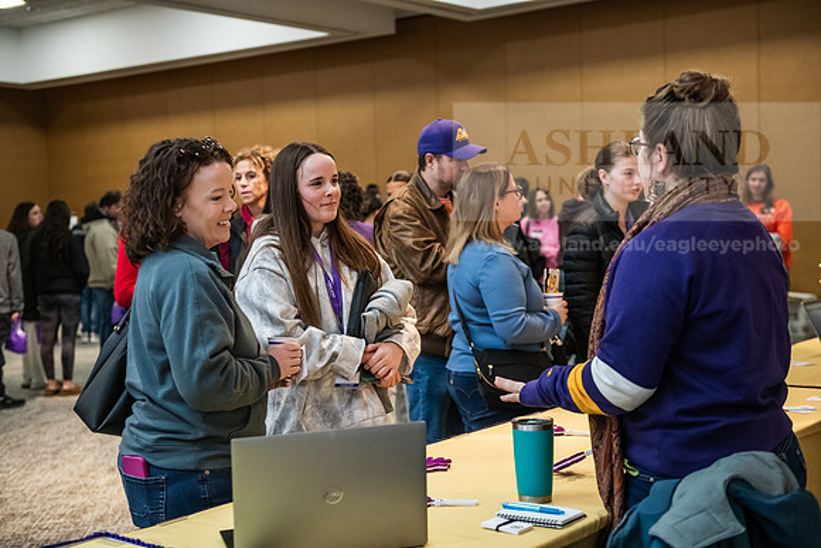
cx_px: 410
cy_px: 274
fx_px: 1186
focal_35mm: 52
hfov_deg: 38.2
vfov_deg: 26.0
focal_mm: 52
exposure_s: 1/200
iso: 2500
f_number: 3.2
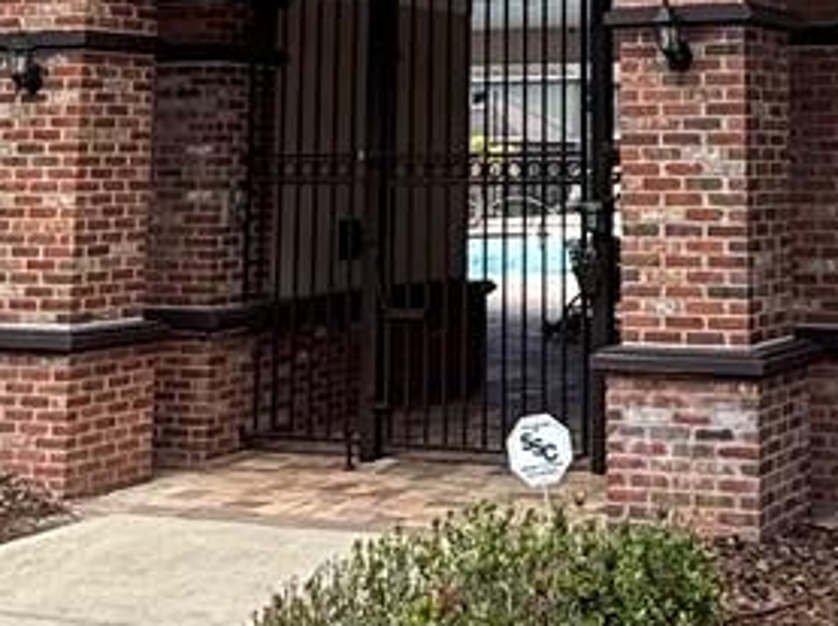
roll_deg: -1.1
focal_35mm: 81
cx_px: 666
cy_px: -200
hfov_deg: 23.8
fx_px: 1958
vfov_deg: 17.0
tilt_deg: +0.0
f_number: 2.2
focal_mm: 2.22
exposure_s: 1/928
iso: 50
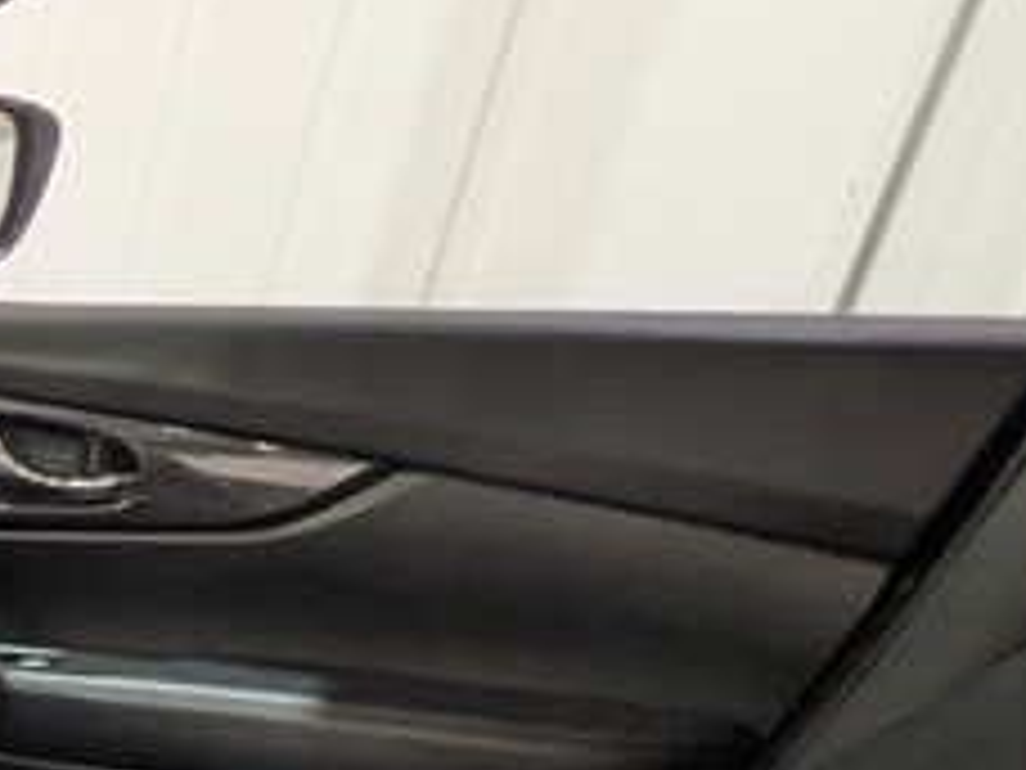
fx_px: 1867
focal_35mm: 63
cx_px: -922
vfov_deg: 21.2
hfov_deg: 19.9
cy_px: 991
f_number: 2.2
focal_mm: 1.83
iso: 60
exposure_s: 1/24
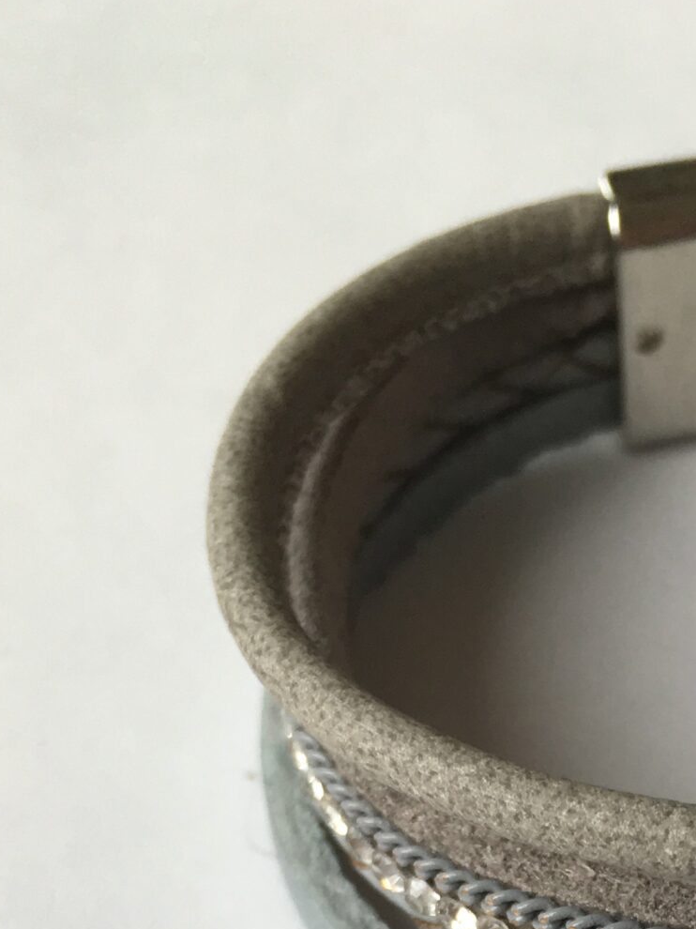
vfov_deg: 23.6
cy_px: 1131
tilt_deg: -53.6
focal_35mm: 75
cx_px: 788
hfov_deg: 18.8
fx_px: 2011
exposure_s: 1/100
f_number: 2.2
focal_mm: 4.15
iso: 40
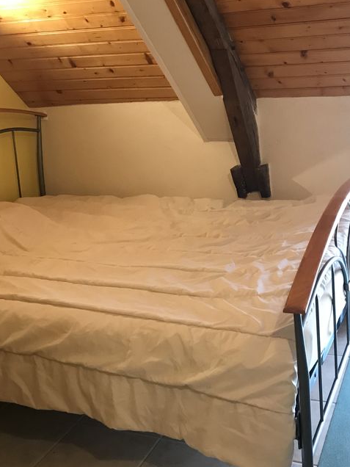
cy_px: 153
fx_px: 593
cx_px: 246
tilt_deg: -9.6
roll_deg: +2.0
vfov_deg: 42.3
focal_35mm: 44
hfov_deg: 32.5
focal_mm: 3.99
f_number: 1.8
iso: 80
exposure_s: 1/17
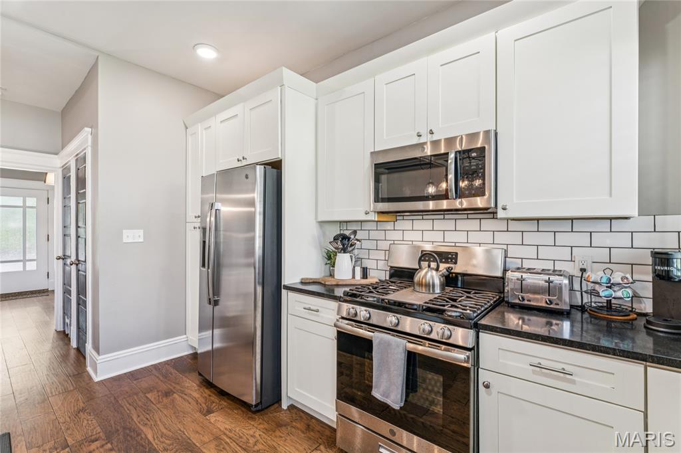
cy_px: 226
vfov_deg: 73.7
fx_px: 303
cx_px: 340
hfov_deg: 96.8
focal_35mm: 16
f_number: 13
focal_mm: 16
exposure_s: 1/3.33
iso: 320
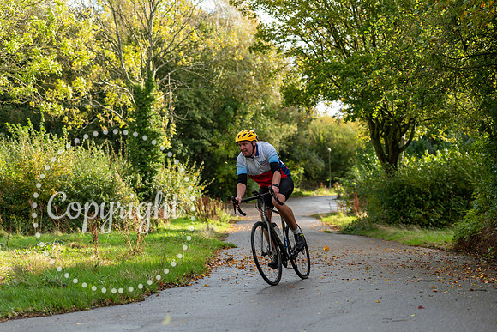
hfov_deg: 28.8
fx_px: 967
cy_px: 166
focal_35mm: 70
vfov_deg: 19.5
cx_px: 248
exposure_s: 1/640
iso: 200
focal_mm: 70
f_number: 3.2
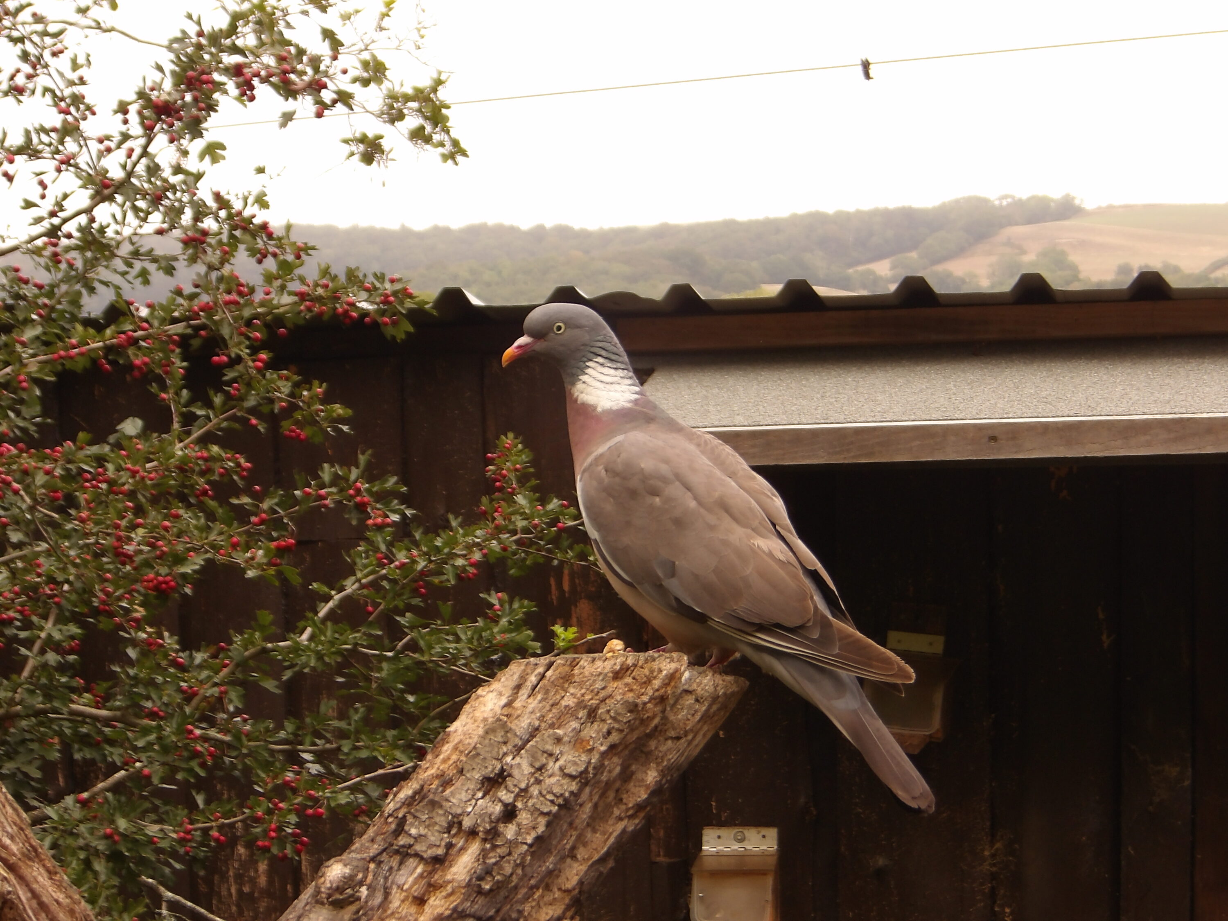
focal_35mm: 108
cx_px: 614
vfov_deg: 13.7
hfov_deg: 18.2
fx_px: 3831
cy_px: 460
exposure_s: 1/56
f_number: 6.6
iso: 100
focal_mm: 19.6
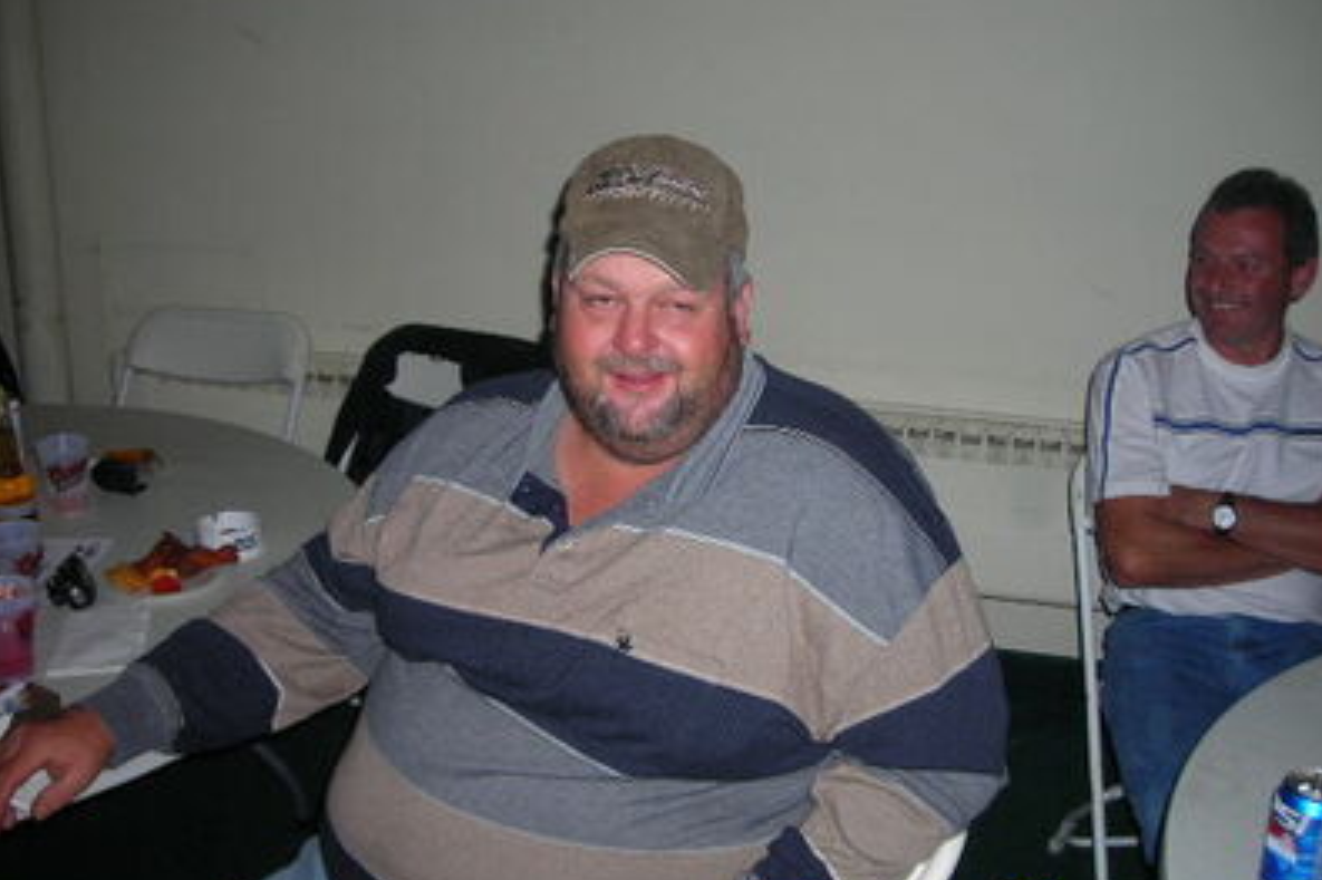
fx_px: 1468
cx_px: 663
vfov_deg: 33.4
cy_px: 438
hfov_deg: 48.5
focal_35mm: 40
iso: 81
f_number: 3.2
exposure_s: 1/60.1
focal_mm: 6.3
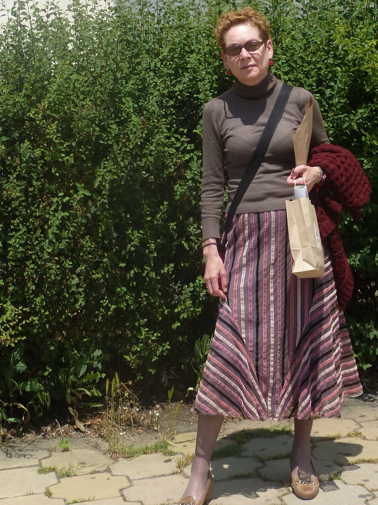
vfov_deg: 26.1
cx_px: 107
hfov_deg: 20.0
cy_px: 92
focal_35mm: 73
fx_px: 1063
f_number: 3.9
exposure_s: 1/800
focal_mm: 7.4
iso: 100
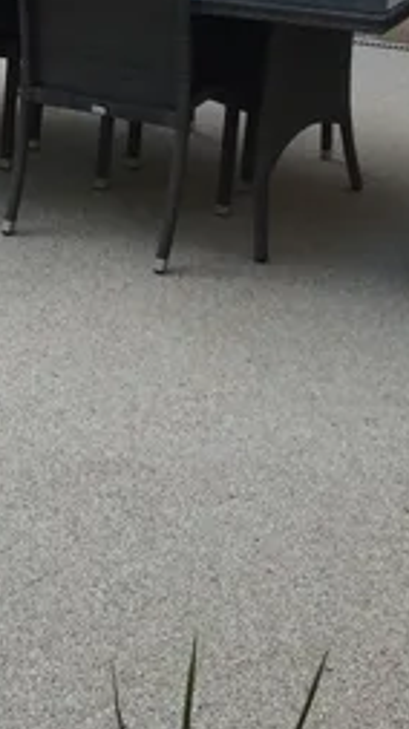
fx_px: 1448
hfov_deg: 13.6
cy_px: 164
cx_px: -421
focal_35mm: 75
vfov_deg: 27.8
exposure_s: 1/494
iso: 32
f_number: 2.2
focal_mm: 4.15
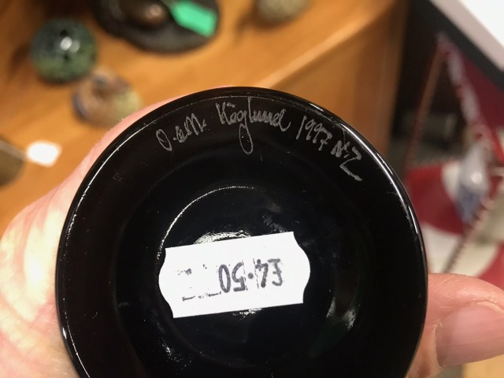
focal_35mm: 28
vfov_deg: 49.7
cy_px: 189
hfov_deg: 63.4
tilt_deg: -59.4
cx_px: 252
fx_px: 408
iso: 100
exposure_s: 1/13
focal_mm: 3.99
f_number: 1.8
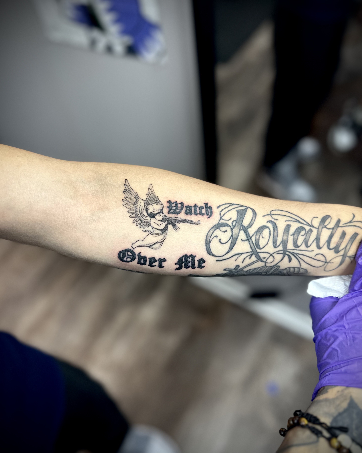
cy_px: 229
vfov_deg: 66.0
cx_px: 179
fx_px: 348
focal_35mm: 26
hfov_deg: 54.9
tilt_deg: -54.1
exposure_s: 1/60
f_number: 1.78
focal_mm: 6.86
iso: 200
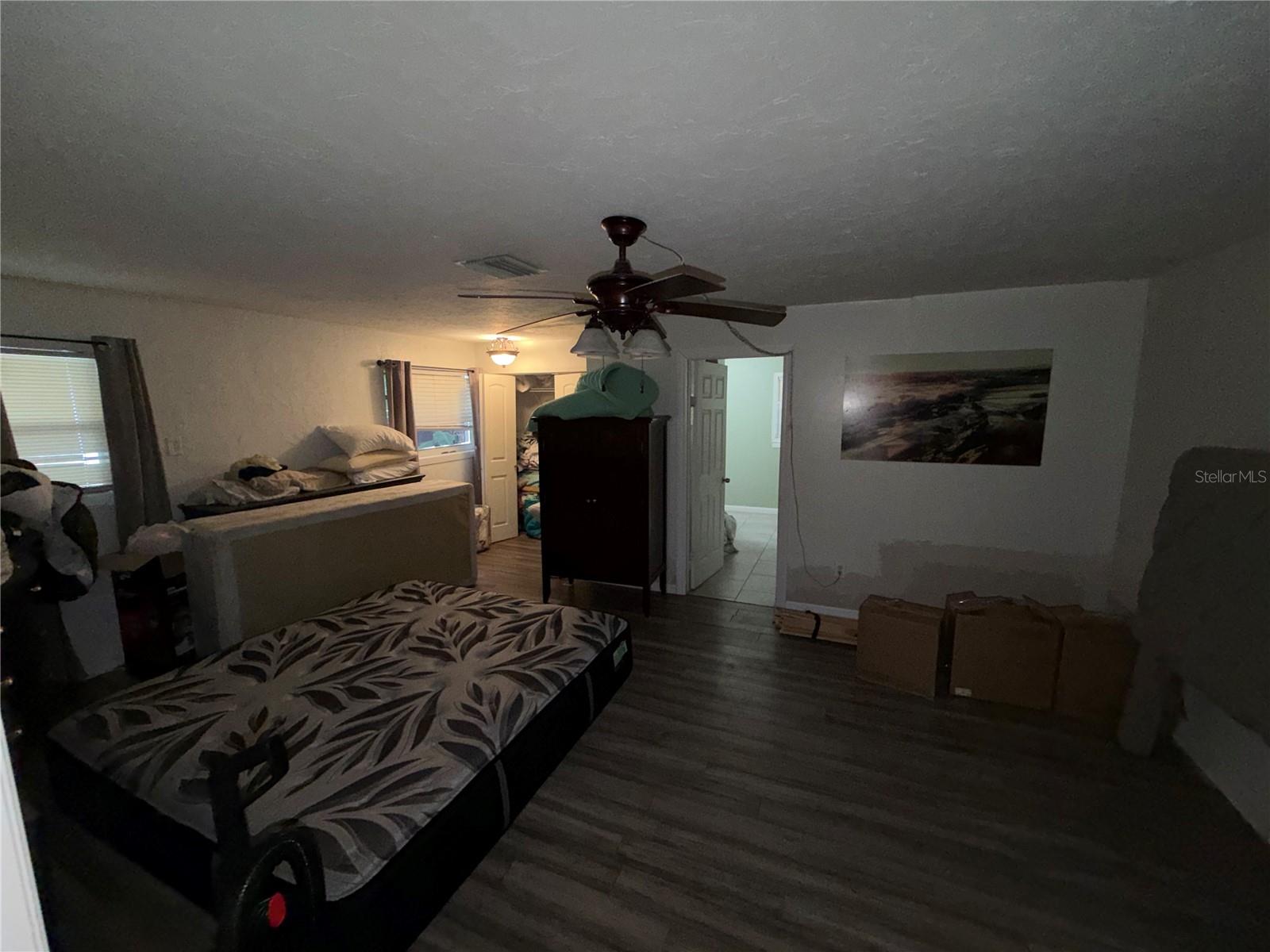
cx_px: 635
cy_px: 476
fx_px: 514
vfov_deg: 85.7
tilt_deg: -9.5
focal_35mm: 14
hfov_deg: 102.1
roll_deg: +0.7
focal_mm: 2.22
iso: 160
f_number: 2.2
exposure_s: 1/40
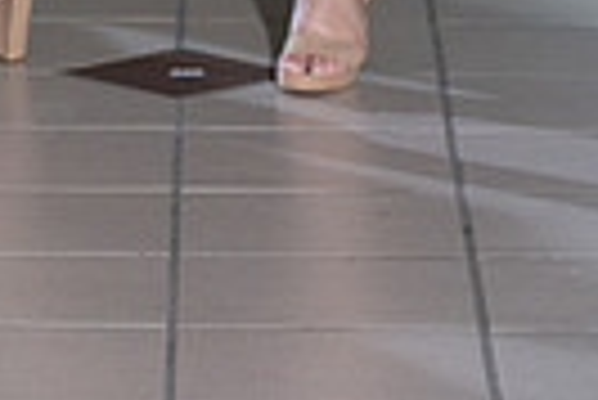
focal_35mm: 378
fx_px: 6286
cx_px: 130
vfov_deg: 3.6
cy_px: -562
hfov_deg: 5.4
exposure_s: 1/160
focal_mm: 112
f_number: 5
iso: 1250
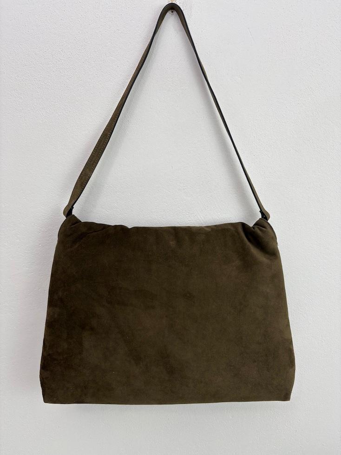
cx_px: 170
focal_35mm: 26
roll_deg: -0.8
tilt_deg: -8.3
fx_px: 342
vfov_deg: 67.3
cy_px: 228
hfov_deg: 53.1
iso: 32
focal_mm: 5.96
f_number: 1.6
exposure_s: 1/100
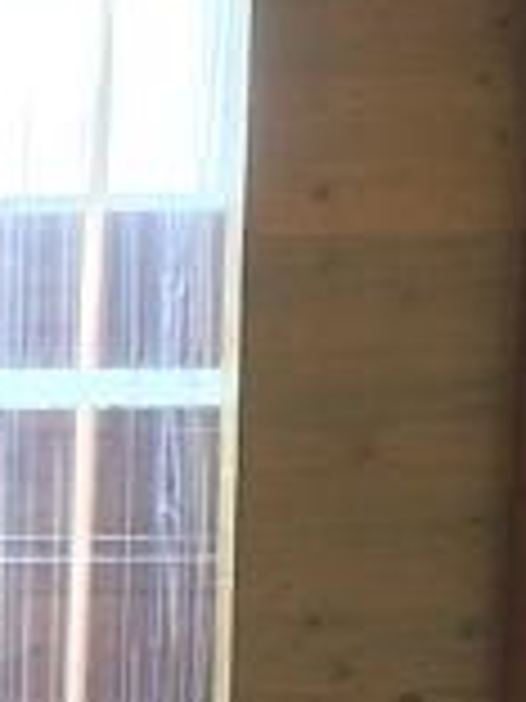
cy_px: 868
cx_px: -326
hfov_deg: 10.5
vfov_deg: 14.1
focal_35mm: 135
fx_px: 2735
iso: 80
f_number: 2.2
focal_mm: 4.12
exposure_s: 1/30
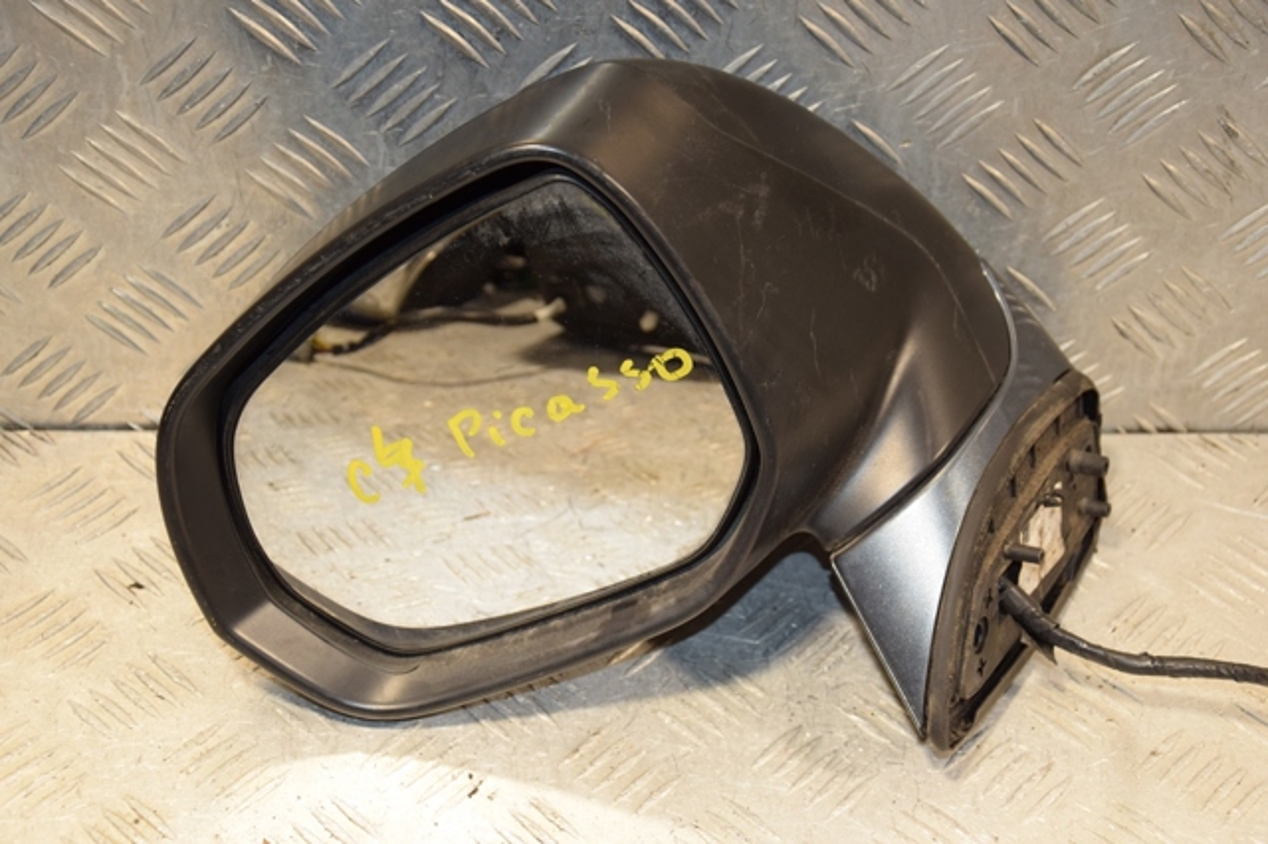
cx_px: 634
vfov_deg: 18.9
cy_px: 422
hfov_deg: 28.1
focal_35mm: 72
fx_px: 2535
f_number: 4.8
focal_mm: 48
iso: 800
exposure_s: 1/200
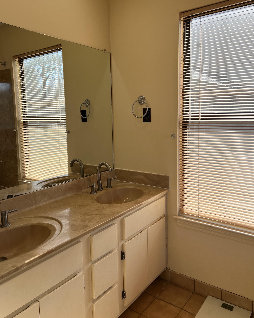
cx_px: 126
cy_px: 143
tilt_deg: -5.4
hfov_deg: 51.5
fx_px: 263
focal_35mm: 28
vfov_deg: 62.1
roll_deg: +0.4
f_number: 1.5
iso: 50
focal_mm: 5.7
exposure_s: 1/974
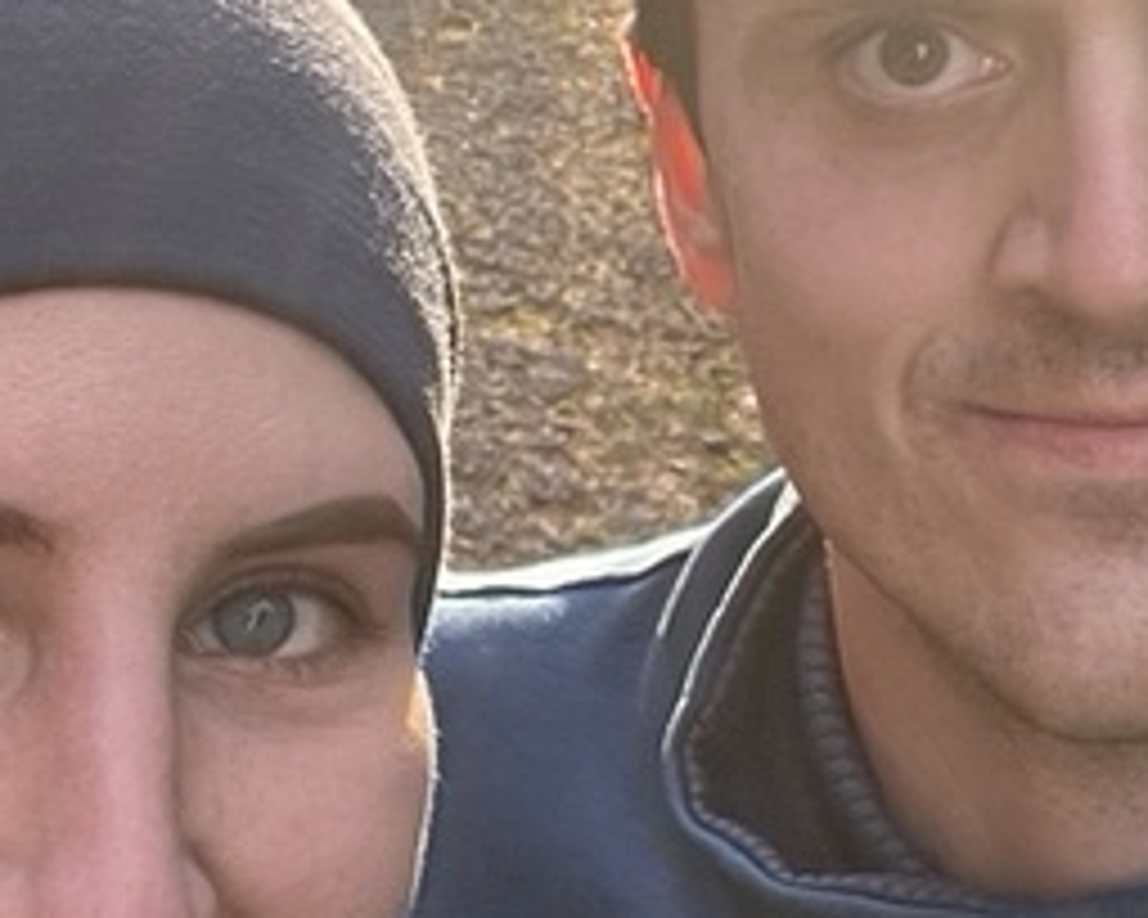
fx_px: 3058
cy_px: 90
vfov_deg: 16.8
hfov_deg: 21.2
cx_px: 774
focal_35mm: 90
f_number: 2.2
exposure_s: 1/85
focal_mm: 2.71
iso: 100
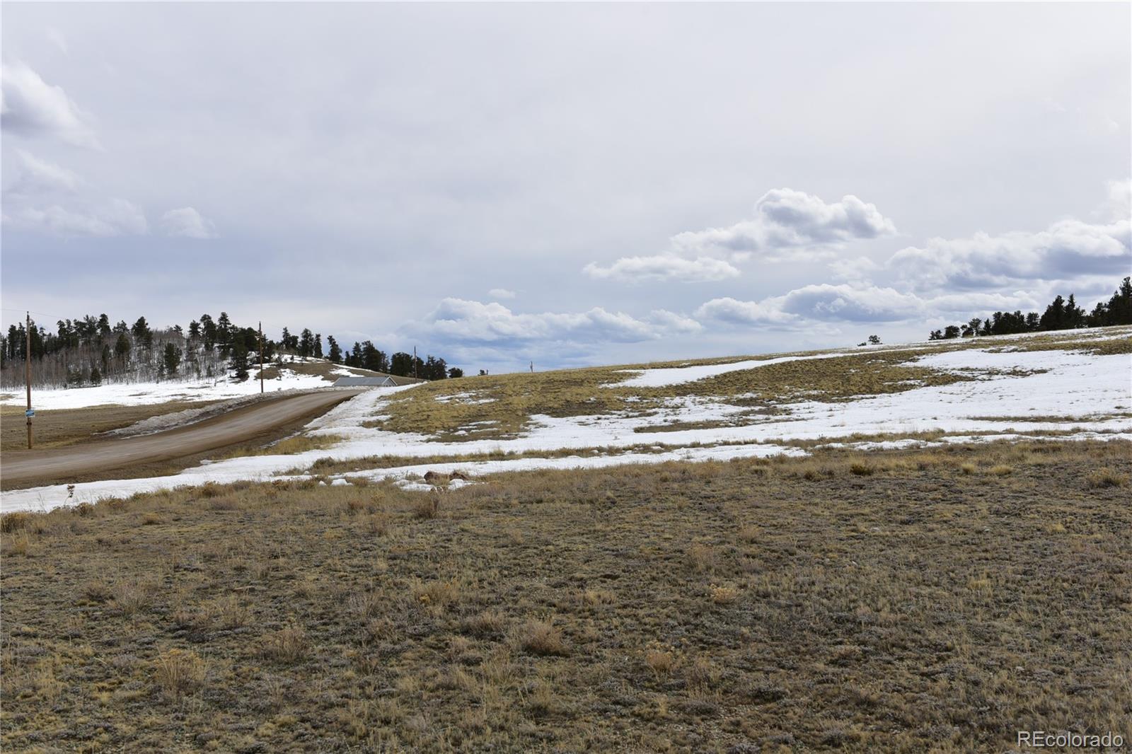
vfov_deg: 29.9
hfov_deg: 43.6
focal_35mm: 45
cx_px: 566
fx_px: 1415
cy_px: 377
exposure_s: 1/1250
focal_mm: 45
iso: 400
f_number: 8
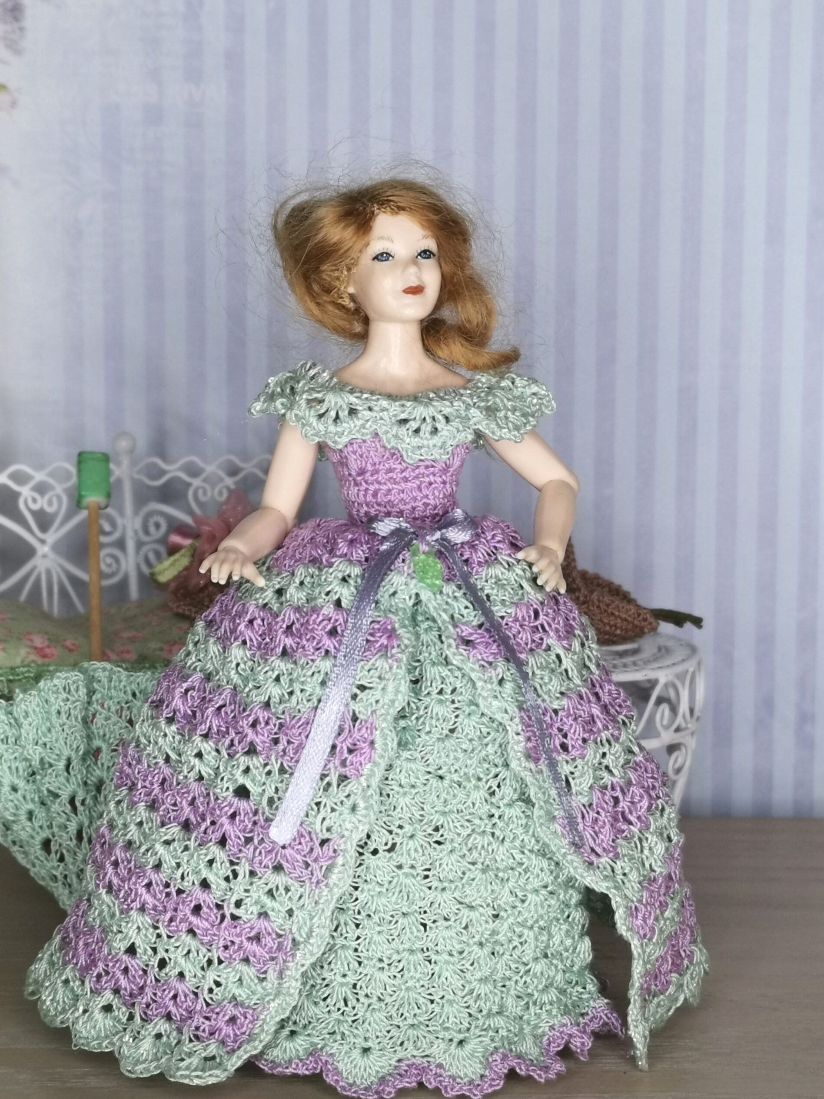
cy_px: 549
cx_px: 417
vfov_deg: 24.7
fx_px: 2507
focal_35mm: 79
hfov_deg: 18.7
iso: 64
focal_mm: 5.58
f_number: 1.8
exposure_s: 1/180
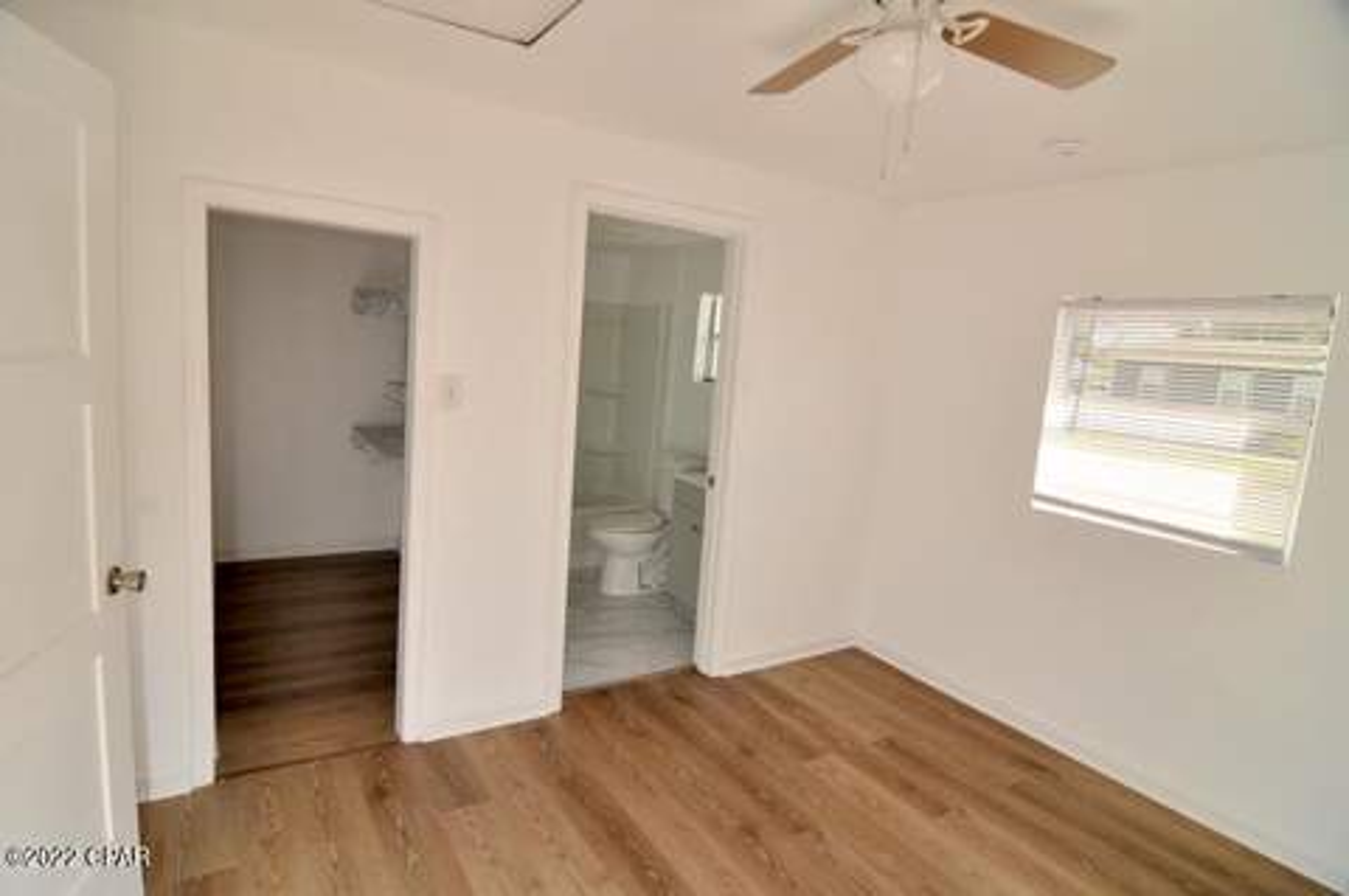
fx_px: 674
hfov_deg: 90.1
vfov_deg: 67.3
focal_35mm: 18
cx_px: 674
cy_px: 448
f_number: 6.3
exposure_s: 1/200
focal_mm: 12
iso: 250
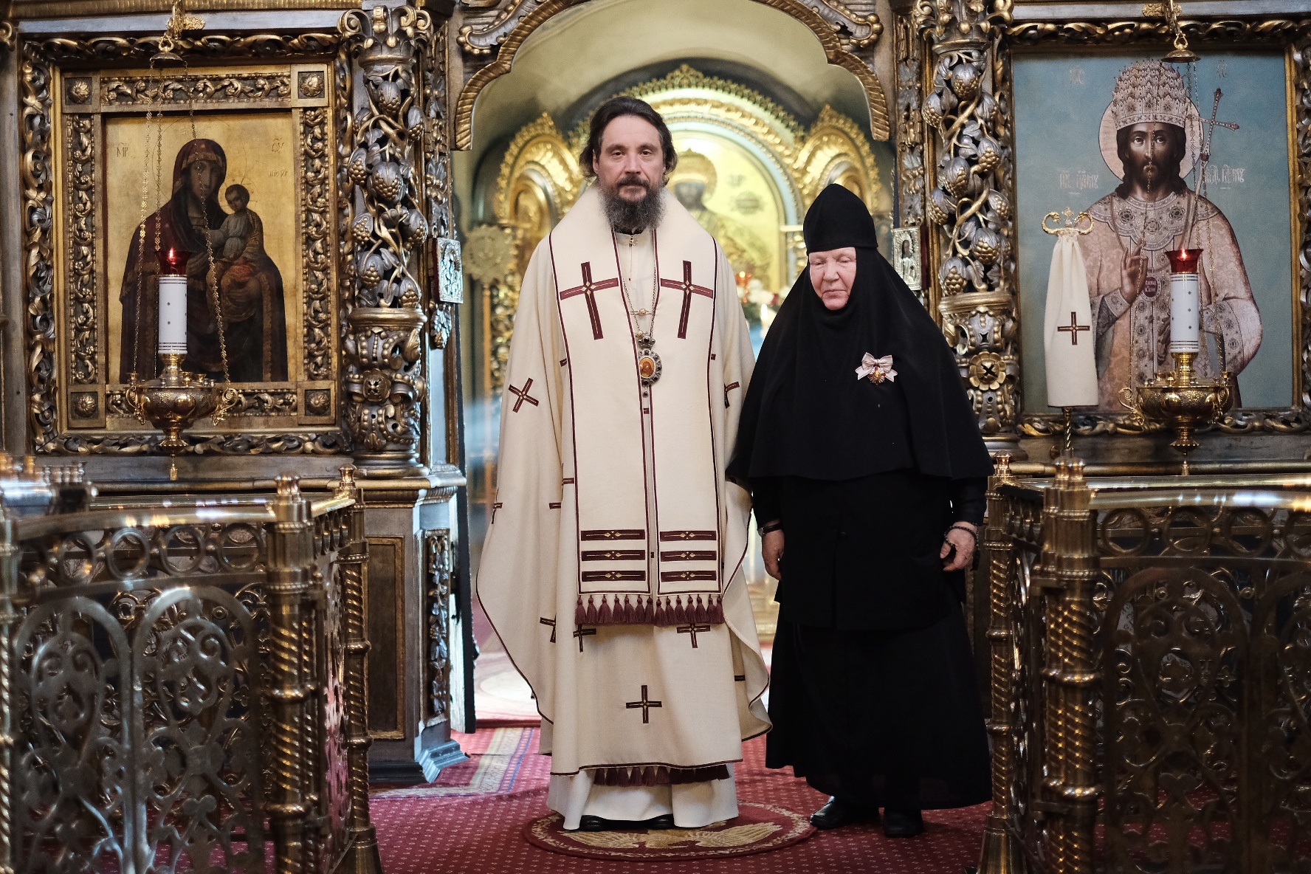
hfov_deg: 37.5
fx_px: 1930
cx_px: 656
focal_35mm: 53
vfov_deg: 25.5
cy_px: 437
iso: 2000
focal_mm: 35
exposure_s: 1/125
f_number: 1.4
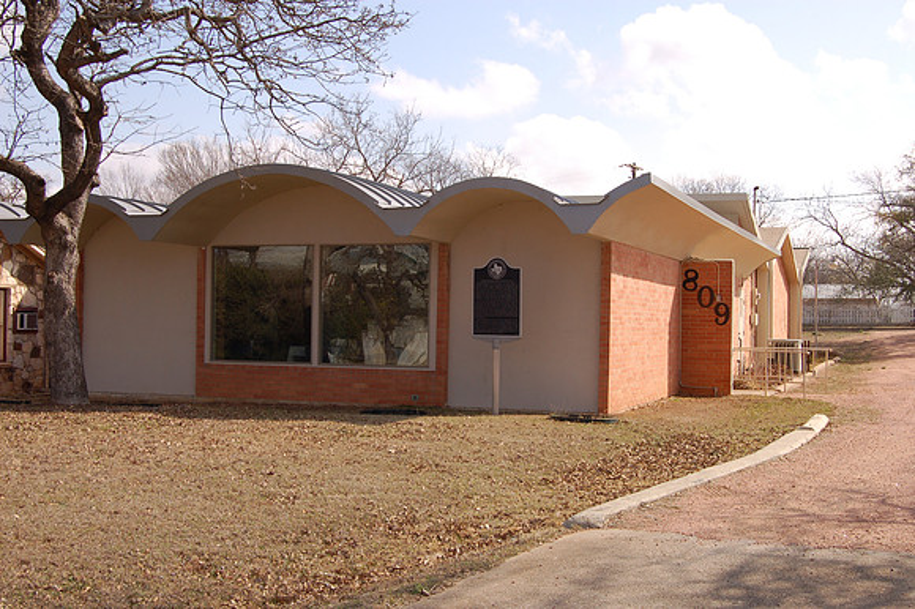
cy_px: 304
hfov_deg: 42.3
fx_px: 1181
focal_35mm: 46
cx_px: 458
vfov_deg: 28.9
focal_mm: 31
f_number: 11
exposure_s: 1/160
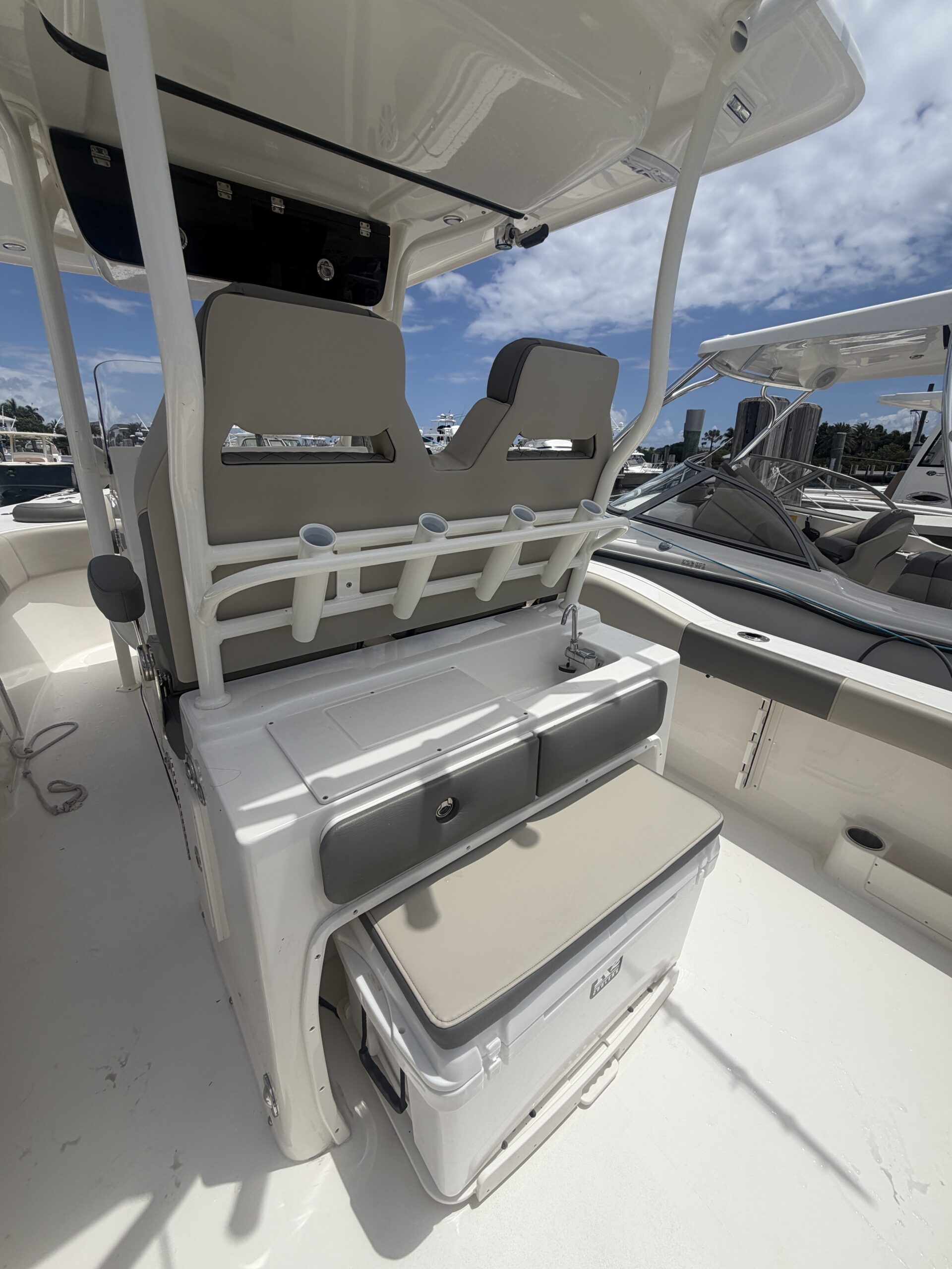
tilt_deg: -17.7
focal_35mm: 14
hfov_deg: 85.7
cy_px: 634
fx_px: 513
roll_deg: -1.6
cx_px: 476
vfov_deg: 102.1
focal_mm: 2.22
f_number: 2.2
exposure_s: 1/2506
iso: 25
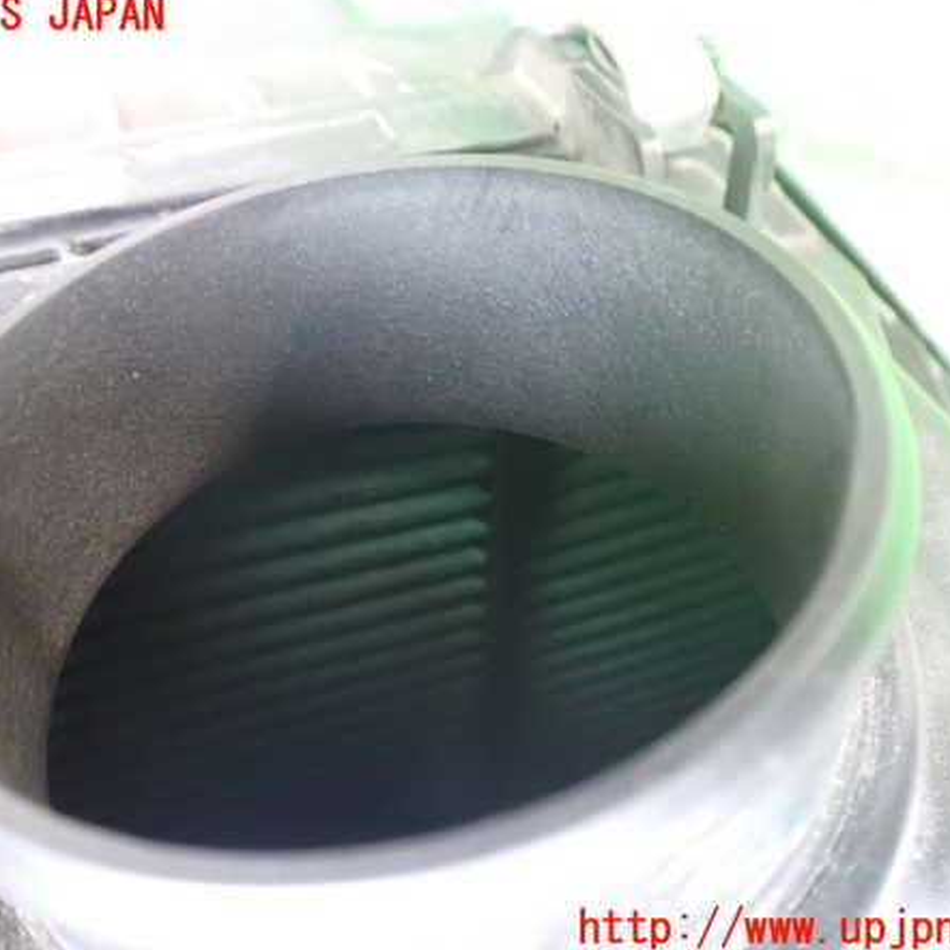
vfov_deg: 46.0
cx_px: 419
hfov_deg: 46.0
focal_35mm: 36
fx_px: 1118
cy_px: 473
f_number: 2.3
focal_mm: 5.4
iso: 1600
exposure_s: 1/30
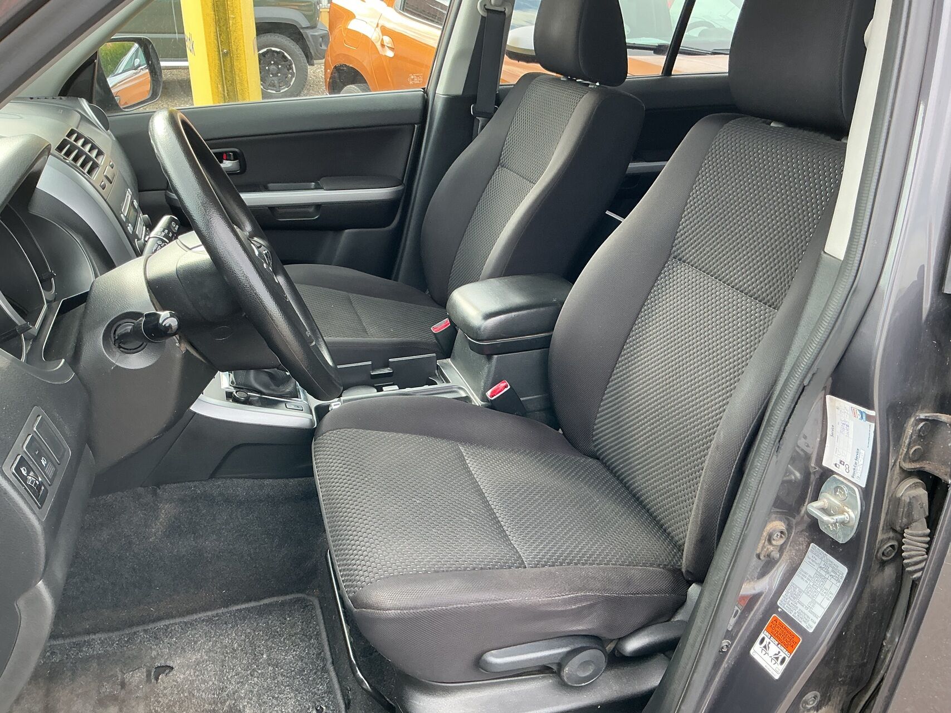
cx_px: 476
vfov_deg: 48.2
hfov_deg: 61.7
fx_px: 797
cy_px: 356
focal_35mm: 29
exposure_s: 1/120
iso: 50
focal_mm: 3
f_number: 1.8
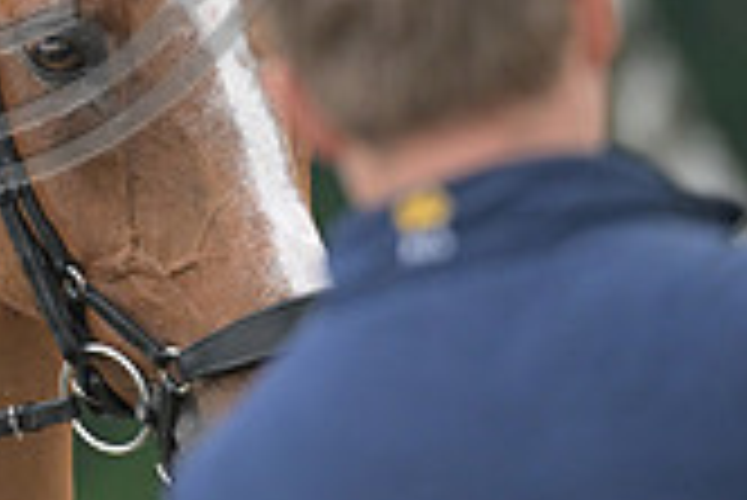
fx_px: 27496
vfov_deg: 1.0
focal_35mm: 1324
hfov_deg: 1.6
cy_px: -322
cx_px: -171
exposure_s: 1/1250
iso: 2500
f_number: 5
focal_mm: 380
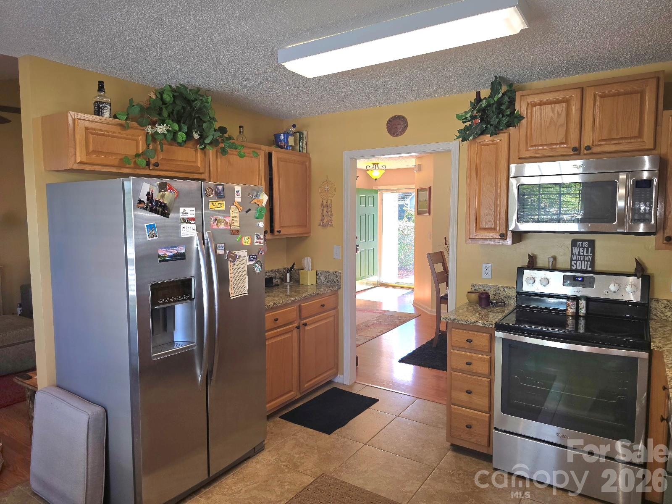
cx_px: 336
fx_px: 446
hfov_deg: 73.9
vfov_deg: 58.9
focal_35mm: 23
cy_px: 252
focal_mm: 6.3
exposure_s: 1/60.2
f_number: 1.7
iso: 25
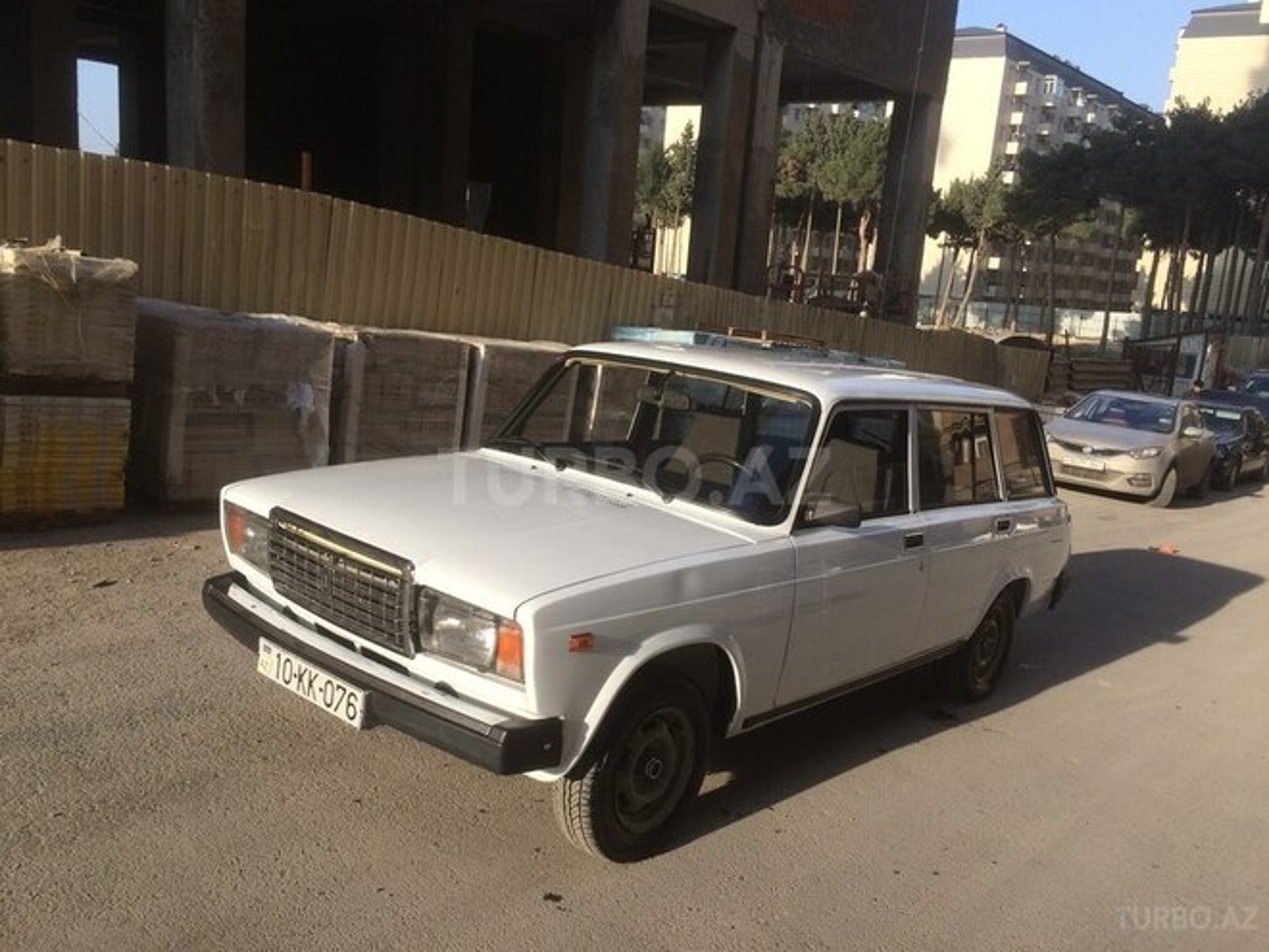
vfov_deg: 48.2
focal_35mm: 29
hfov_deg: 61.7
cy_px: 476
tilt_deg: -12.8
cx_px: 634
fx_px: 1063
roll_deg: -3.5
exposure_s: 1/1140
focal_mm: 4.15
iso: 32
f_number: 2.2
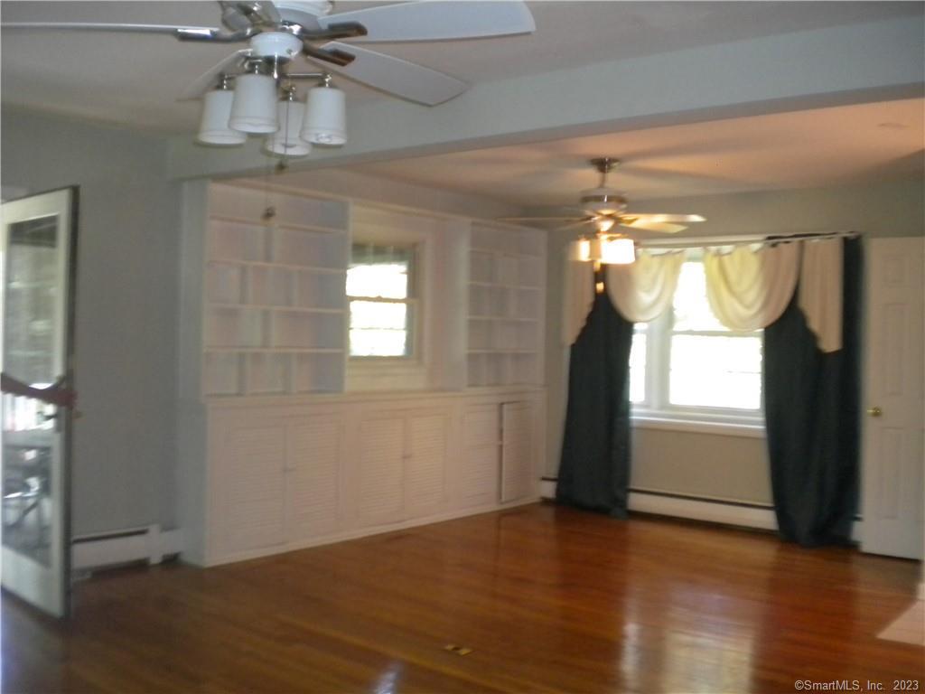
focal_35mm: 35
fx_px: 935
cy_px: 347
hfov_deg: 52.6
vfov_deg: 40.7
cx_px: 462
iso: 400
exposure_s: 1/30
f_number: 3.1
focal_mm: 6.3
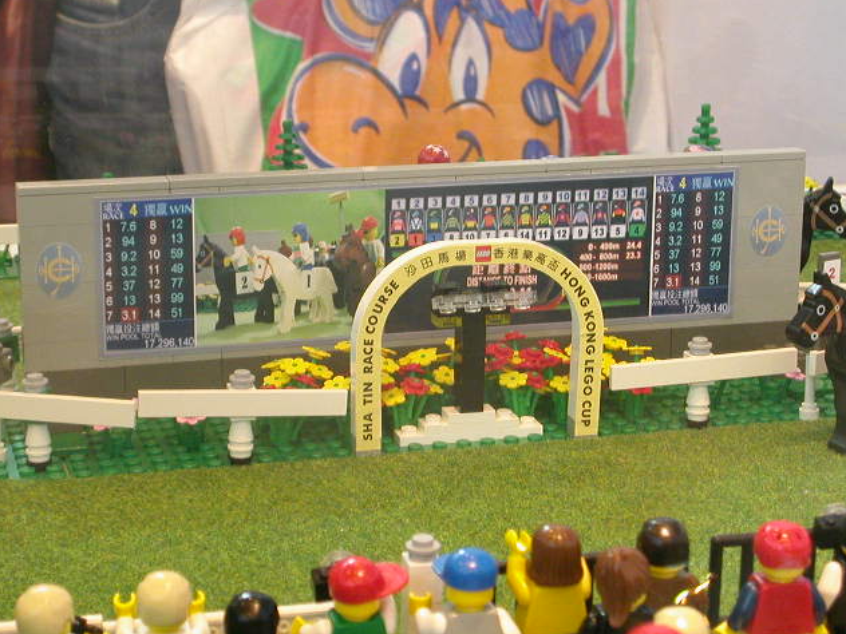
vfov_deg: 17.8
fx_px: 2028
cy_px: 316
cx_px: 420
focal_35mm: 83
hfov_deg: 23.6
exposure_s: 1/27.7
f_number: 4.1
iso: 361
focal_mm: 12.5
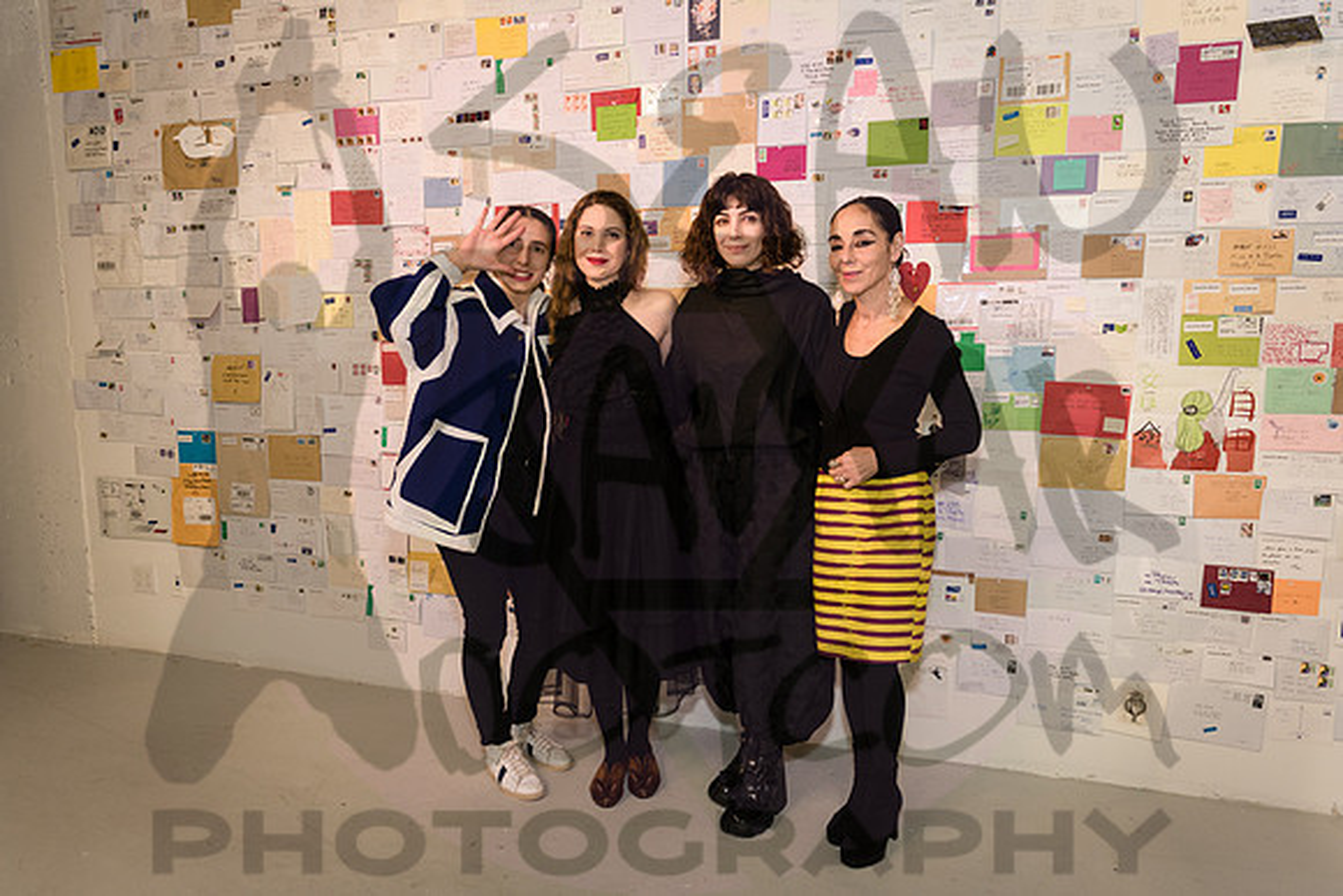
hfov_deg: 73.5
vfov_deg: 53.0
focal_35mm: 24
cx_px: 672
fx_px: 899
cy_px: 448
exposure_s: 1/200
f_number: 4
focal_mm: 24
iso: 1600
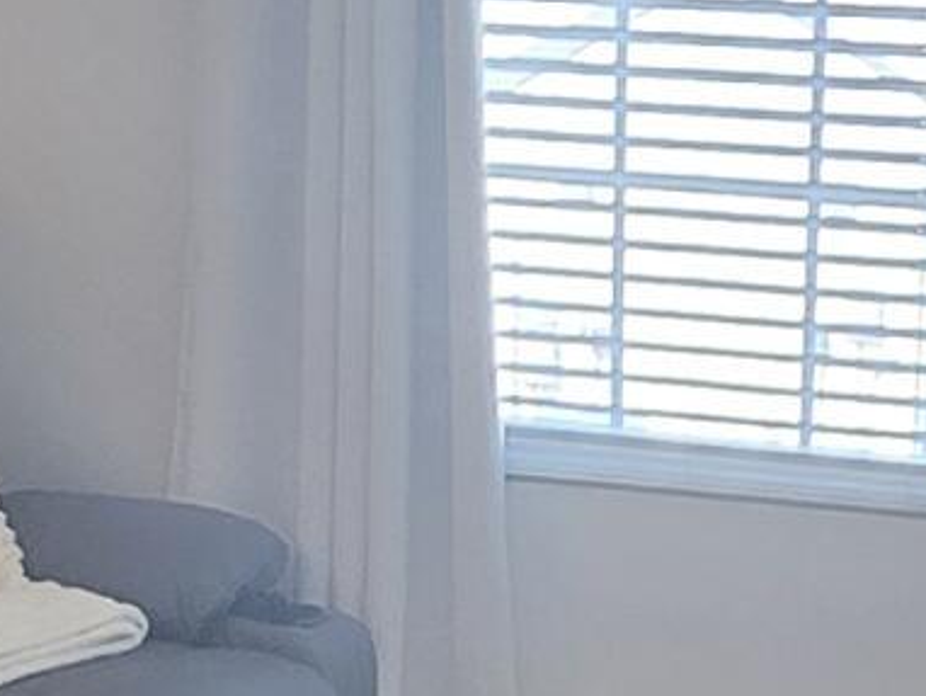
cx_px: 671
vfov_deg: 14.3
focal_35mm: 102
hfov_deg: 19.1
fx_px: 2730
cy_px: 730
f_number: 2.2
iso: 100
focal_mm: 2.2
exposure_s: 1/60
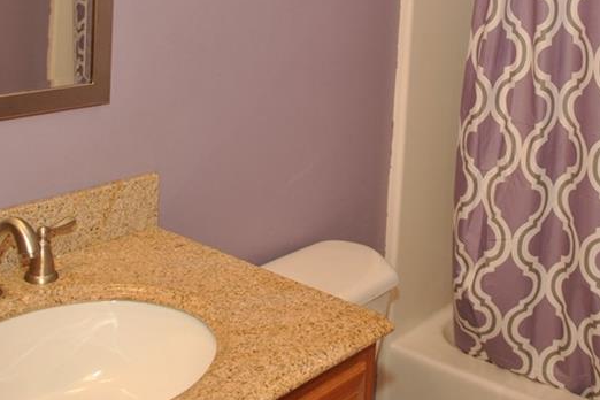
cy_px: 22
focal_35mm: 53
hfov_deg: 37.5
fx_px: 883
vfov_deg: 24.6
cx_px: 331
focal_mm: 18
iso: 200
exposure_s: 1/60
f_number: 4
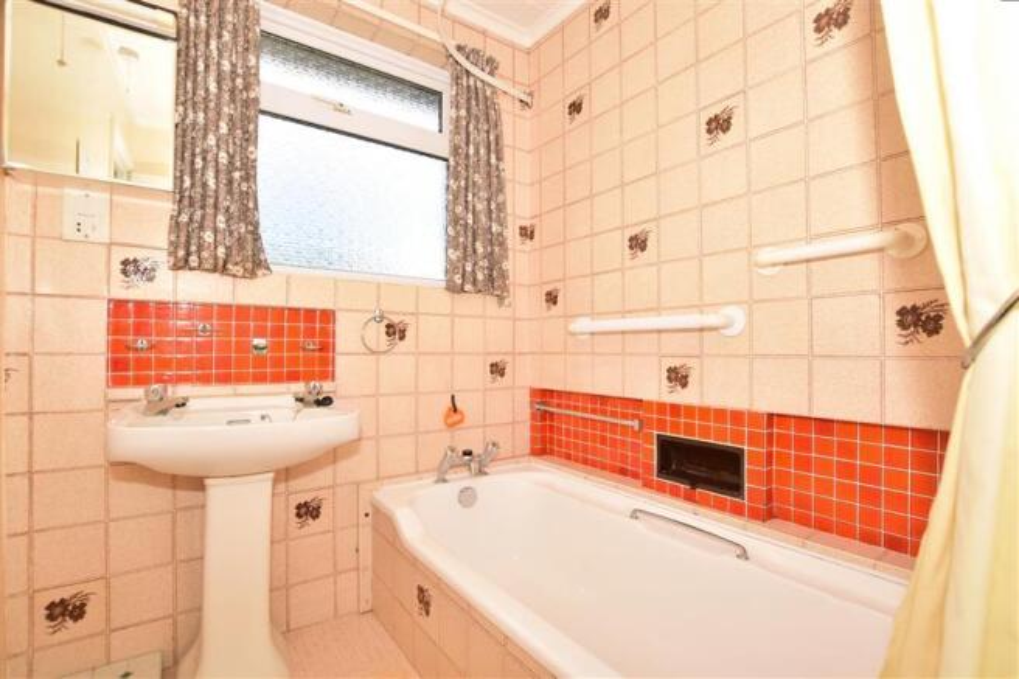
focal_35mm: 15
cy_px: 340
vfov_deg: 77.3
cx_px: 510
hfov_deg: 100.4
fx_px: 424
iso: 200
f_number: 8
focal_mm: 10
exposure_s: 1/200
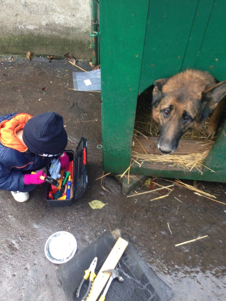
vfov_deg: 55.4
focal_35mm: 33
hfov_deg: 42.9
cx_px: 113
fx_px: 287
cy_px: 150
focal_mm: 4.12
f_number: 2.4
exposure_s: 1/40
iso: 50
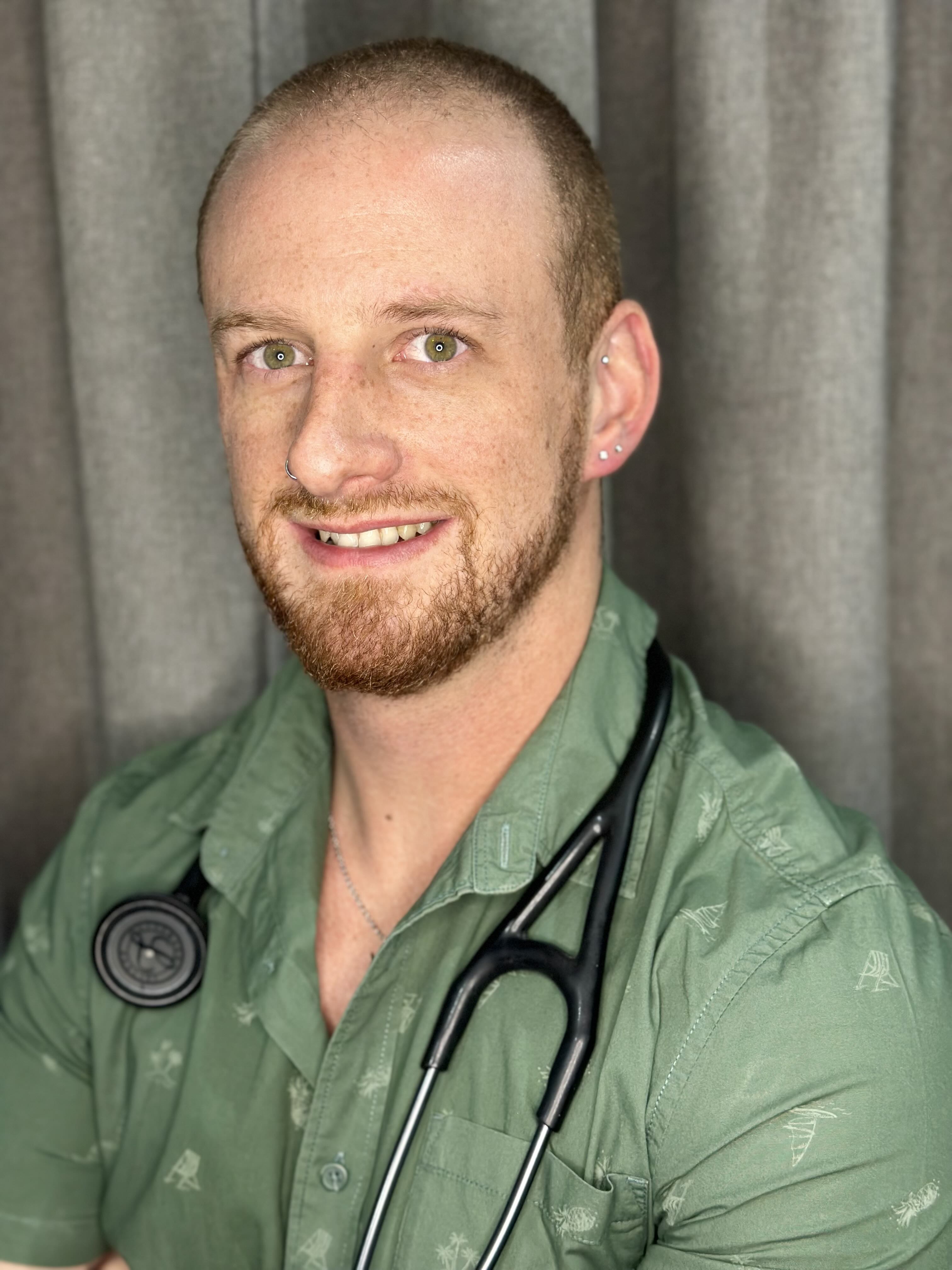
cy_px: 635
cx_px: 476
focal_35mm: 48
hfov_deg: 30.3
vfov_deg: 39.7
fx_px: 1760
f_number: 1.78
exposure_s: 1/50
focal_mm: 6.86
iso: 160
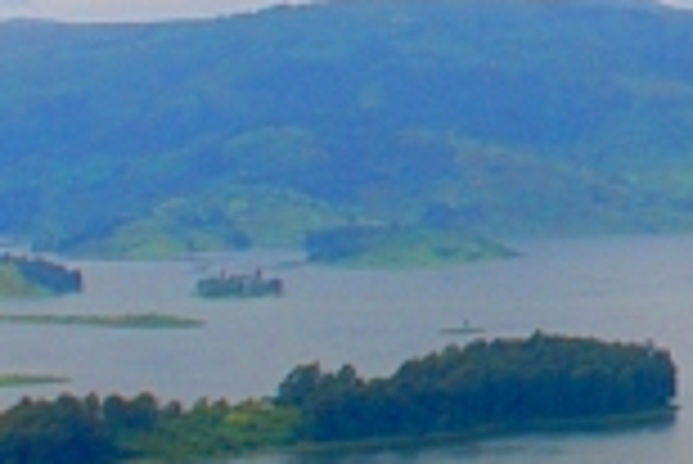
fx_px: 3262
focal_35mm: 169
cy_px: -205
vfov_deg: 8.0
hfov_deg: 11.5
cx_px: 1138
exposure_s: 1/200
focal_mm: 17
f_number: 10
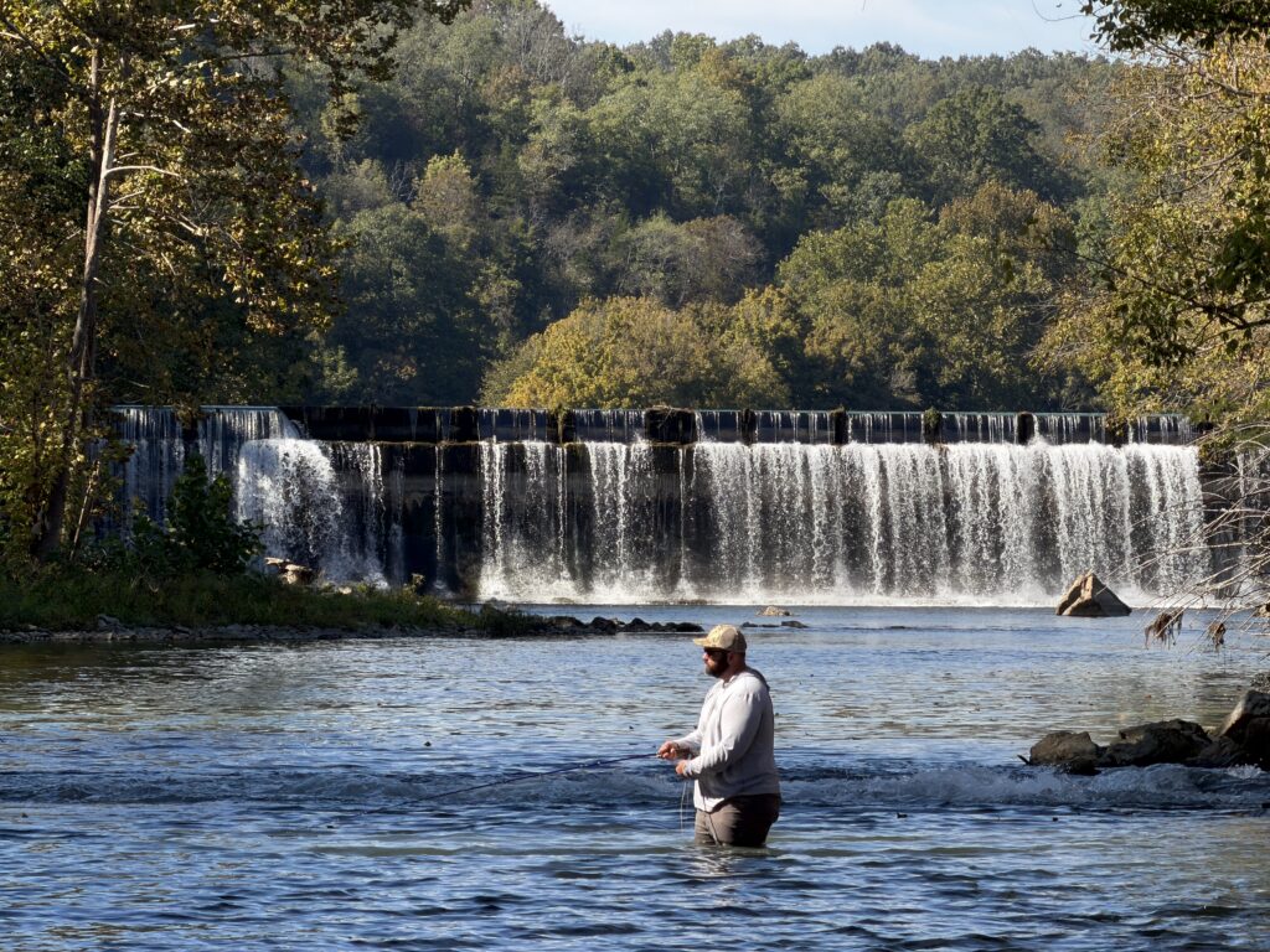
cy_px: 476
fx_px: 7338
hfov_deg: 9.9
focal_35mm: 200
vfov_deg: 7.4
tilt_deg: +0.7
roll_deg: -0.1
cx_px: 635
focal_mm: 16.89
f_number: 2.8
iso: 40
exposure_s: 1/639
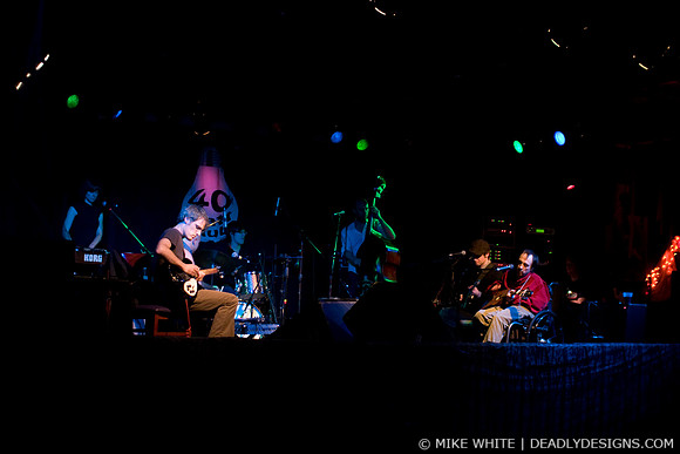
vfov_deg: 29.9
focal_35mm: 45
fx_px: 850
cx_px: 340
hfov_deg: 43.6
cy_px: 227
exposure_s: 1/50
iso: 1000
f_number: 1.8
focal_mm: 30
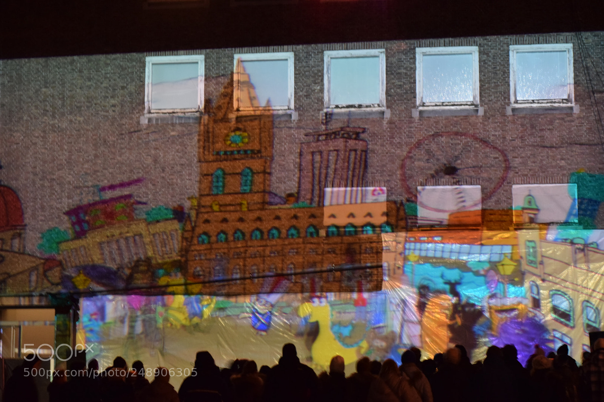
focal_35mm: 75
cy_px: 201
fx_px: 1258
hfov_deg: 27.0
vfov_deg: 18.2
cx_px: 302
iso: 1600
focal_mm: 50
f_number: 5.6
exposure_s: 1/6
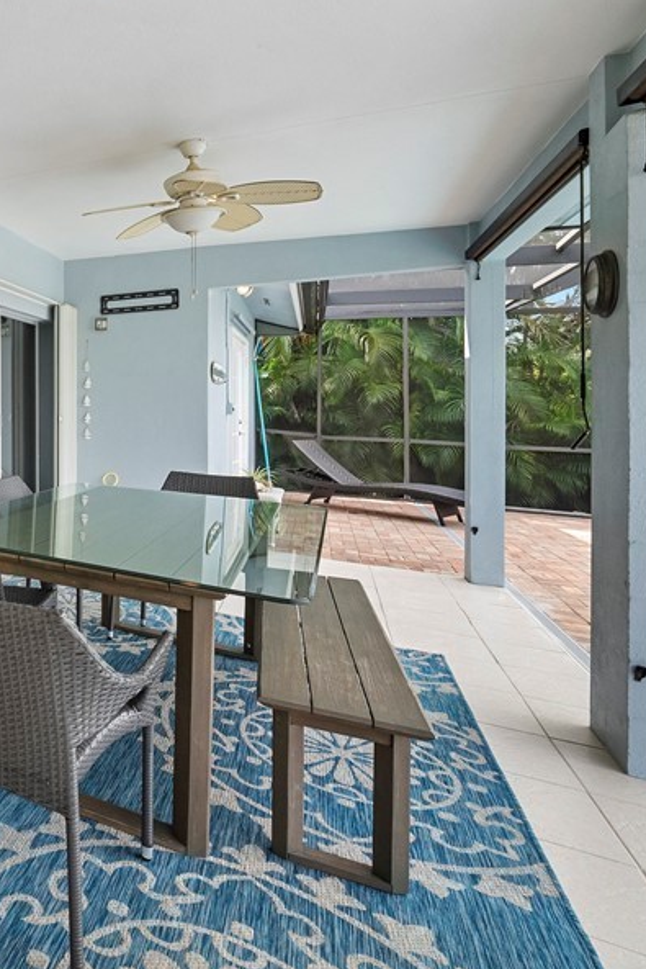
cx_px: -110
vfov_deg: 78.2
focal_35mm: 22
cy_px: 419
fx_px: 592
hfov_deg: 41.4
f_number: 11
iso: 2000
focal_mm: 12
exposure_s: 1/30
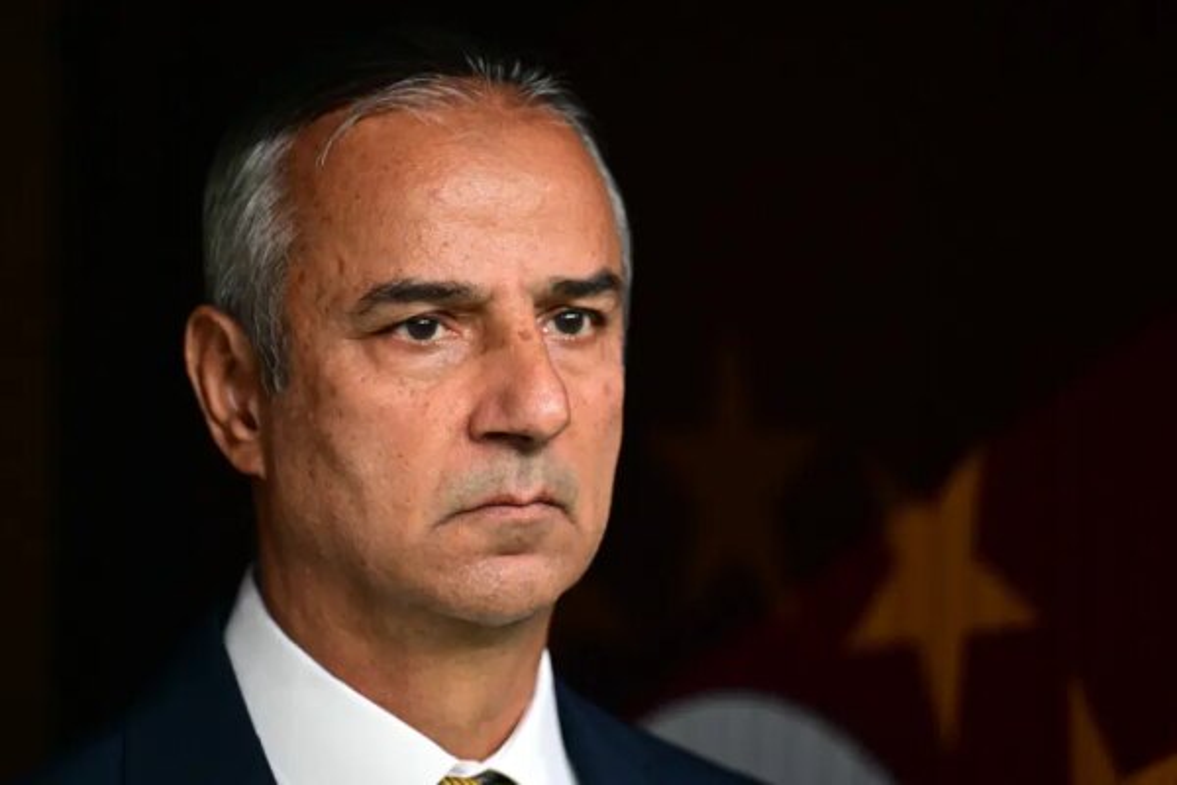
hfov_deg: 10.8
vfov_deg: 7.2
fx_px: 6211
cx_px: 588
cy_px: 392
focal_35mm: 190
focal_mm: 190
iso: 2000
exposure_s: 1/500
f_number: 2.8
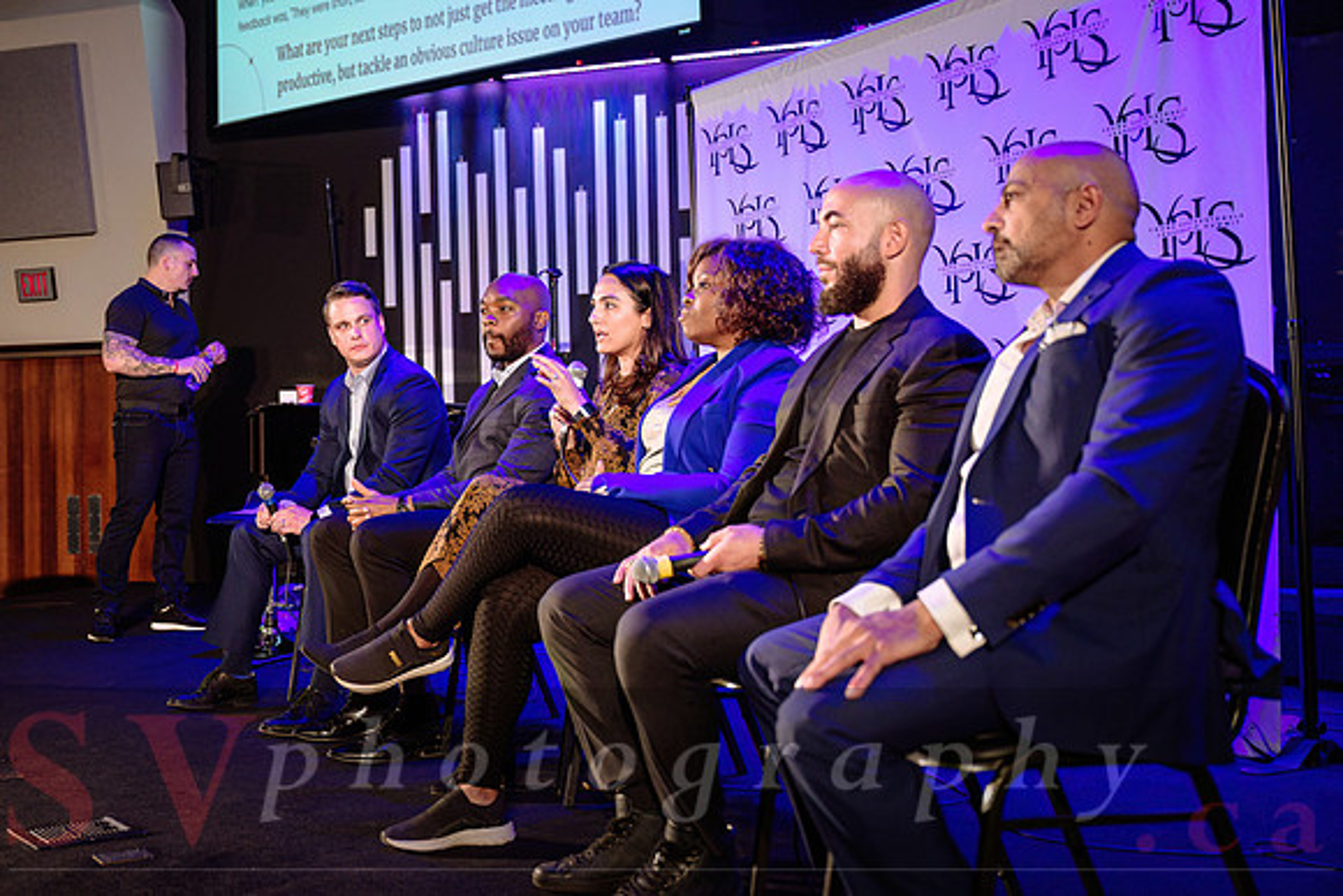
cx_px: 553
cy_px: 403
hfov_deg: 44.7
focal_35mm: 44
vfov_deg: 30.8
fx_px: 1625
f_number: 2.8
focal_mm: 37
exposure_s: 1/250
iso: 1250
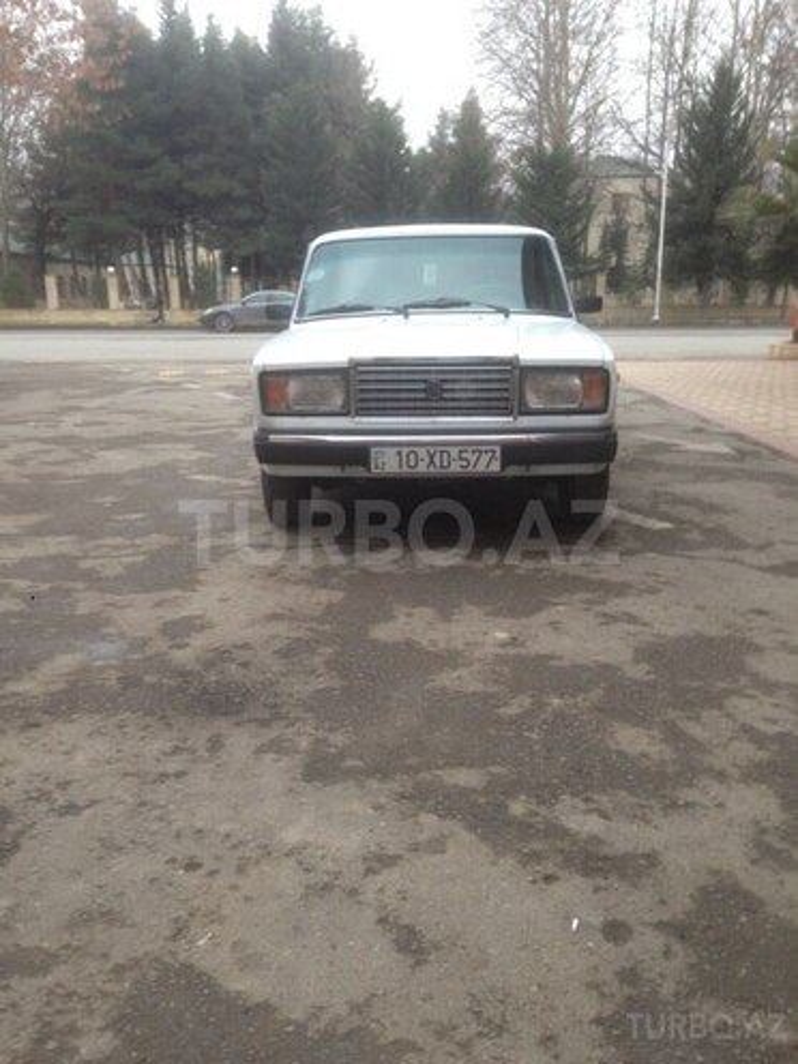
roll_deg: -0.7
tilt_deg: -10.2
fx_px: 1014
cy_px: 532
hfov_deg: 42.9
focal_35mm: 33
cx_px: 399
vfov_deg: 55.4
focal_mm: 4.12
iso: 50
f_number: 2.4
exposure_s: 1/60
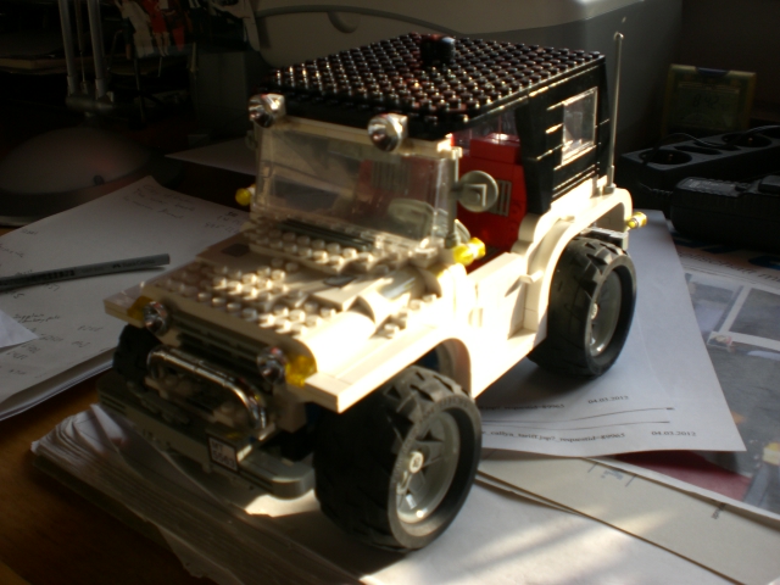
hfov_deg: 49.0
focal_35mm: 38
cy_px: 292
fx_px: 856
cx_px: 390
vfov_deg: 37.7
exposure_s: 1/200
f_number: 3.1
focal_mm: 6.3
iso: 50
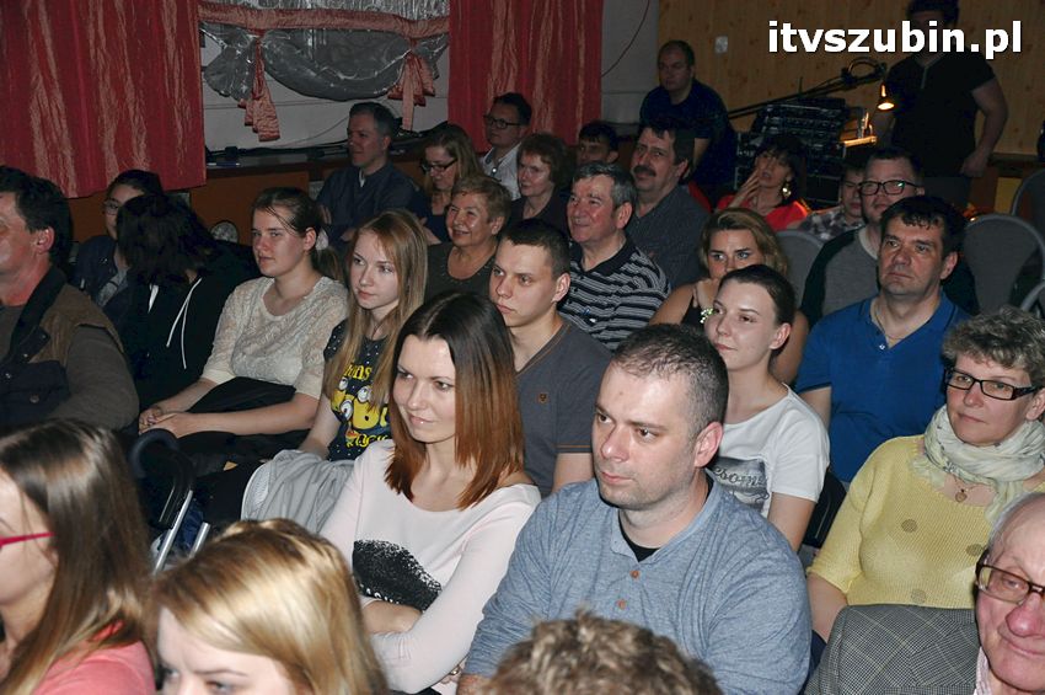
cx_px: 522
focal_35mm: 45
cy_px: 348
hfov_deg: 43.6
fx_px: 1305
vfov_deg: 29.8
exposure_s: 1/60
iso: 1000
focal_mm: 30
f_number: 4.2
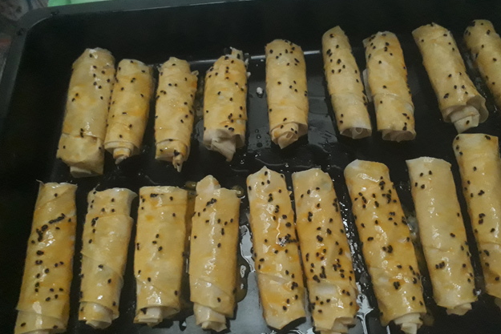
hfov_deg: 60.2
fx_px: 431
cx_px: 270
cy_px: 170
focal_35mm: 31
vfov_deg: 42.3
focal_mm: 3.6
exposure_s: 1/10
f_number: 1.9
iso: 800
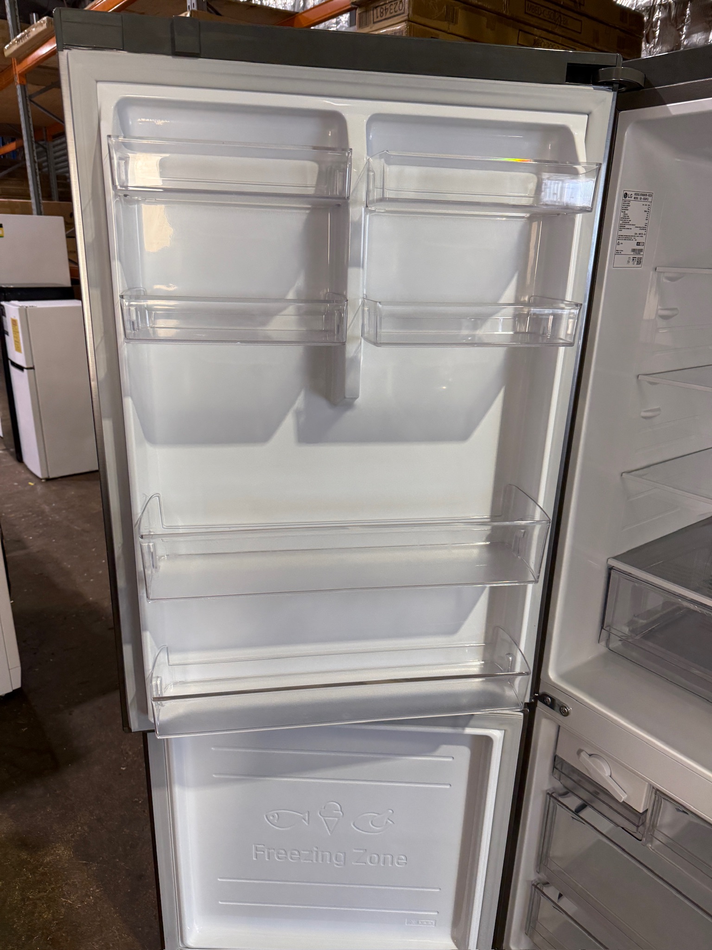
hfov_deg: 56.8
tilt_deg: -16.5
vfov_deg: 71.6
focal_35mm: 24
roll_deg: -2.4
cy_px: 475
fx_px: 658
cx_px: 356
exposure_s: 1/100
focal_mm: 6.76
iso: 160
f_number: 1.78
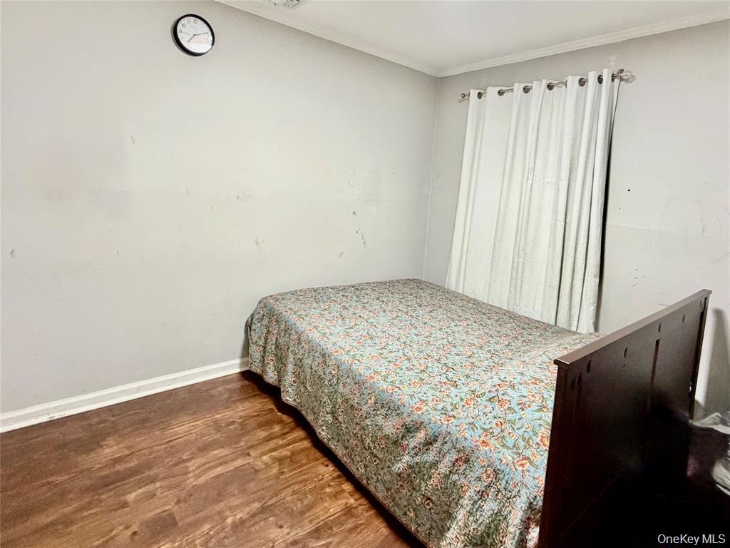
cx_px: 365
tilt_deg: -4.9
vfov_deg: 85.7
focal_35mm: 14
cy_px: 274
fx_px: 295
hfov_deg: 102.1
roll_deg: +0.7
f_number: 2.2
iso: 500
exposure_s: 1/60
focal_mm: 2.22
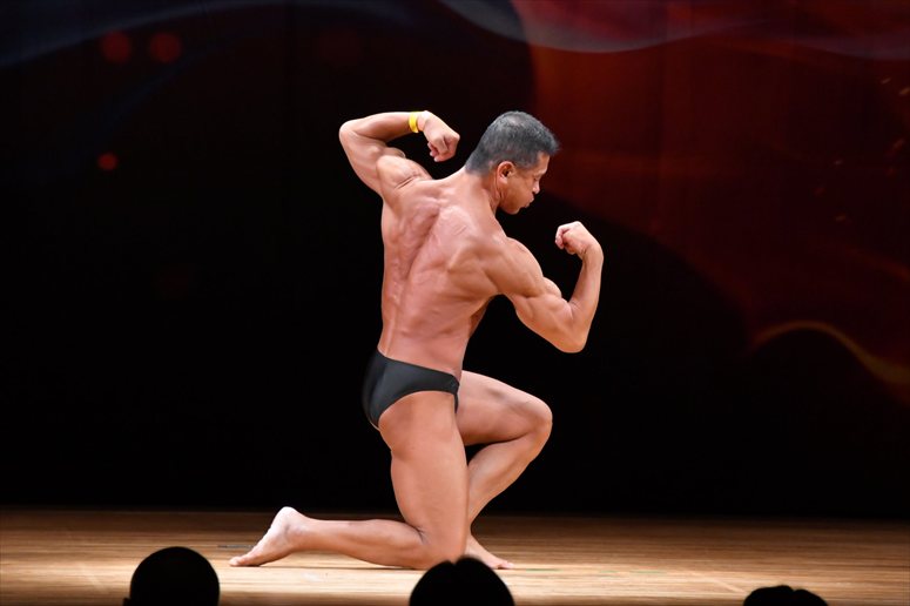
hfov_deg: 6.9
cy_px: 303
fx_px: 7580
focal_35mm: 300
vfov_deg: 4.6
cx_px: 455
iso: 4000
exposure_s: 1/400
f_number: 5.6
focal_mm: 200
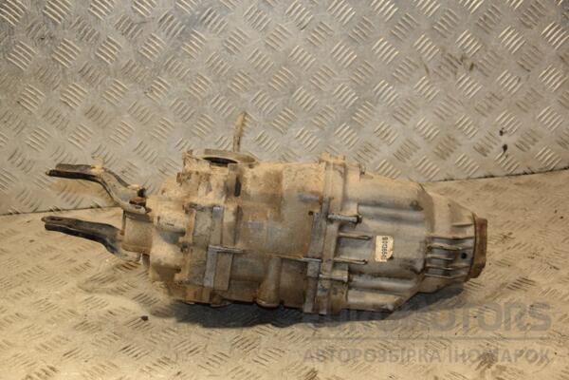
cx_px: 284
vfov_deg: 22.6
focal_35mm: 60
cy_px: 190
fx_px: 948
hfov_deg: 33.4
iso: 800
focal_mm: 40
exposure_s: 1/160
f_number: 4.8
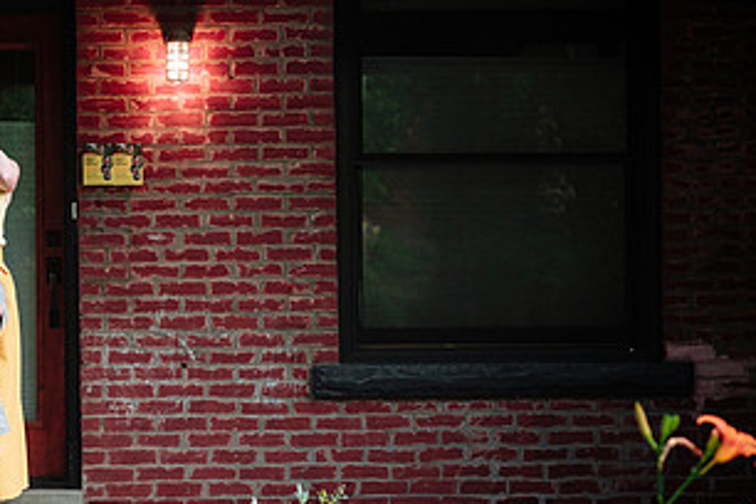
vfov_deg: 13.2
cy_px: 460
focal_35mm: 103
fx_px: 2163
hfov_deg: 19.7
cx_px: 186
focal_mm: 33.5
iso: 500
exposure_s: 1/320
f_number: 1.8
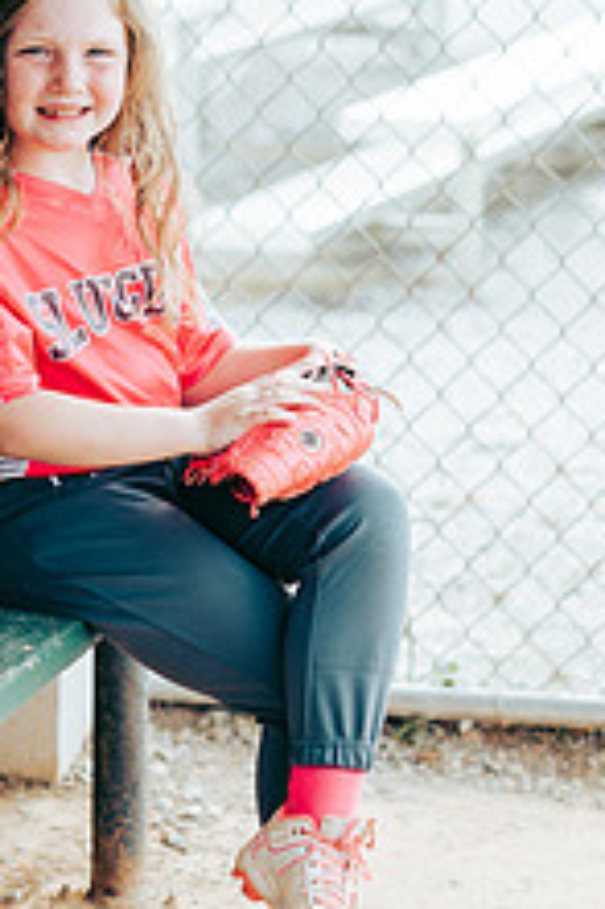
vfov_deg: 11.9
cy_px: 325
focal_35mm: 173
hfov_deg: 7.9
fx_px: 4368
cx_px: 189
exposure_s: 1/250
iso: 160
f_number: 2.8
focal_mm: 85
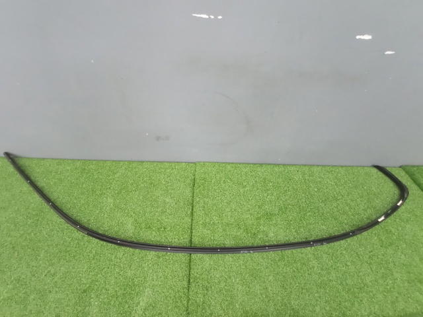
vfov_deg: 81.7
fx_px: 183
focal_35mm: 15
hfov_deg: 98.2
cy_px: 158
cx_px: 212
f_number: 2.2
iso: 1043
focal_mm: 1.65
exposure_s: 1/20
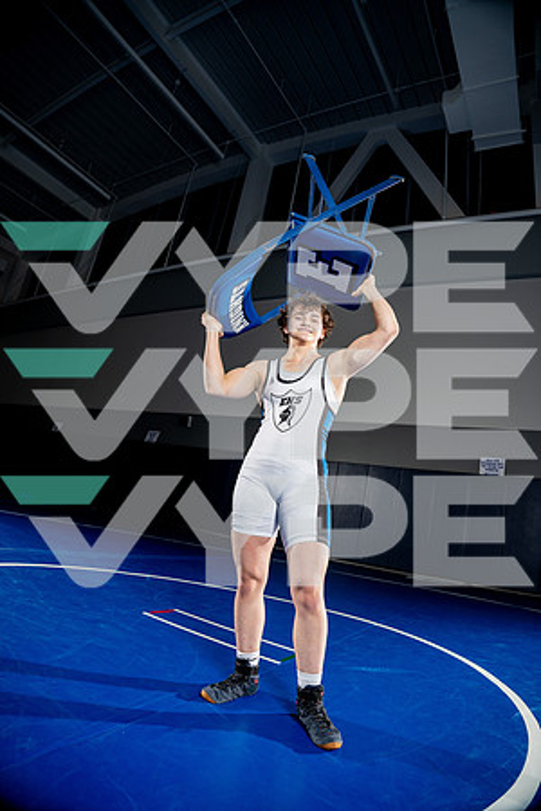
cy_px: 406
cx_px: 270
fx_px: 451
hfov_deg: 61.9
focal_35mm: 20
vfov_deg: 84.0
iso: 250
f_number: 4
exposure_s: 1/250
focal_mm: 20
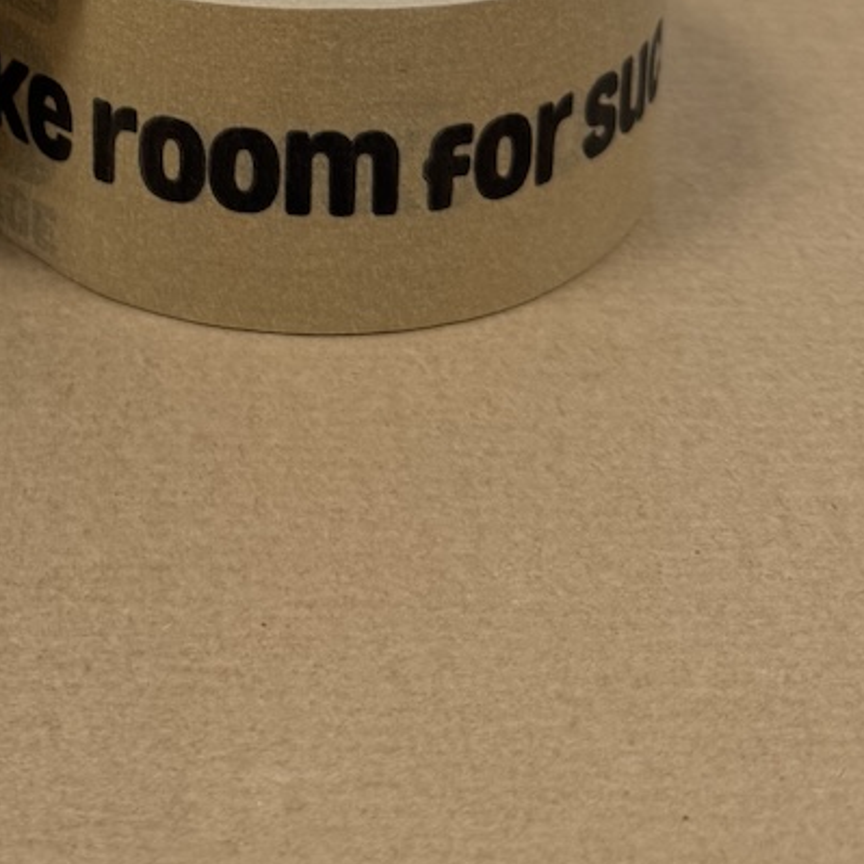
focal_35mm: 85
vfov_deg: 17.5
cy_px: -561
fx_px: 2400
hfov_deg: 19.7
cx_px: -19
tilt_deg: -13.5
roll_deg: -0.3
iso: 64
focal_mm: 6.76
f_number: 1.78
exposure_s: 1/100
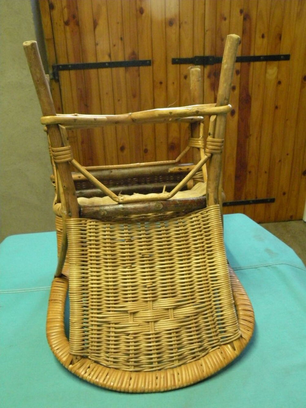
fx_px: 389
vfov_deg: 55.3
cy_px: 204
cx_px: 153
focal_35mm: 33
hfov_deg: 43.0
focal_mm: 5.8
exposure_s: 1/20.4
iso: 800
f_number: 3.2
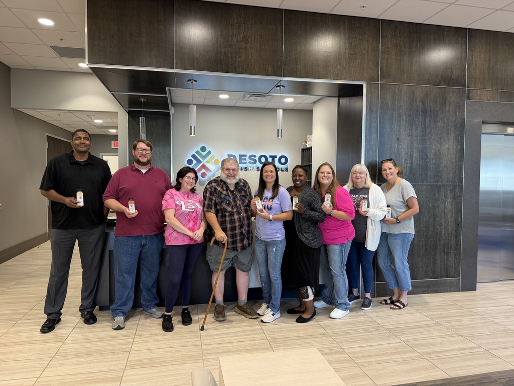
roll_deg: -1.0
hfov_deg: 71.6
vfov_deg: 56.8
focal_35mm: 24
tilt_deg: -1.2
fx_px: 356
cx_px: 257
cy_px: 193
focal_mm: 6.76
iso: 160
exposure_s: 1/60
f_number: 1.78
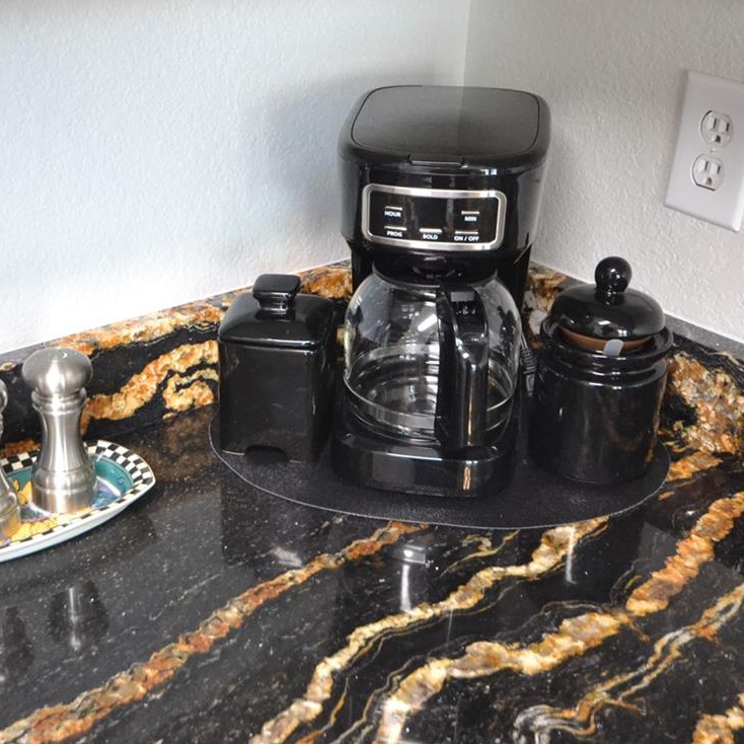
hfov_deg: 33.5
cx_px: 213
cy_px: 339
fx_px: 1216
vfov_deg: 34.0
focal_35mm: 50
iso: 3200
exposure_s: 1/30
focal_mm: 18
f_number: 5.3
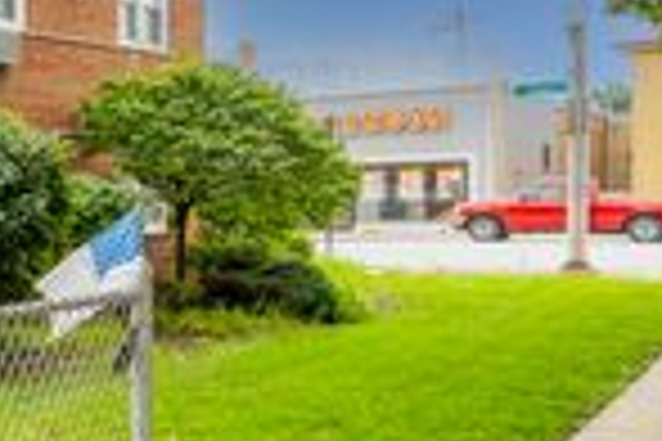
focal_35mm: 58
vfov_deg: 22.1
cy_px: -47
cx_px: -419
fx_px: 1066
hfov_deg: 23.9
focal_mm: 17
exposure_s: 1/800
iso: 200
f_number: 9
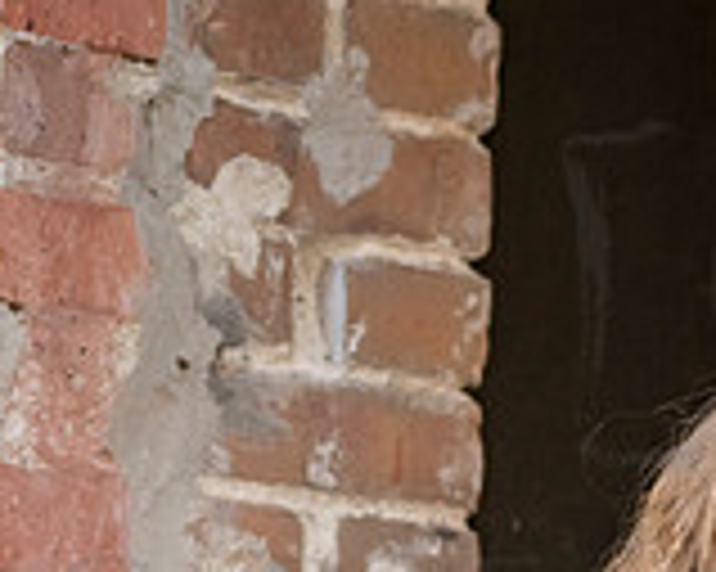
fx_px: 7624
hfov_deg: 5.4
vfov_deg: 4.3
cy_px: 831
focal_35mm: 360
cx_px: 878
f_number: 3.5
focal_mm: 105
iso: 640
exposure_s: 1/320
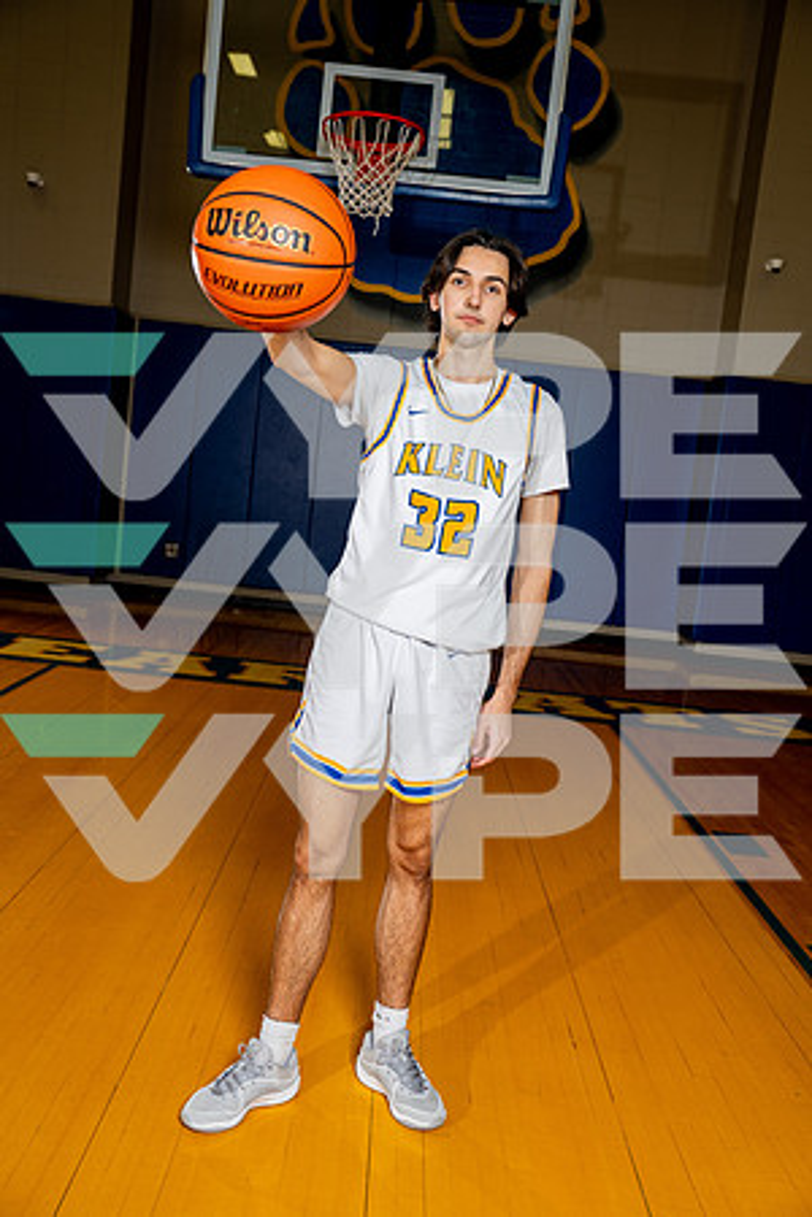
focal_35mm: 33
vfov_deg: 57.2
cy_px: 608
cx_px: 406
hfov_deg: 40.0
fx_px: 1116
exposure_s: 1/250
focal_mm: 33
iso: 160
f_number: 4
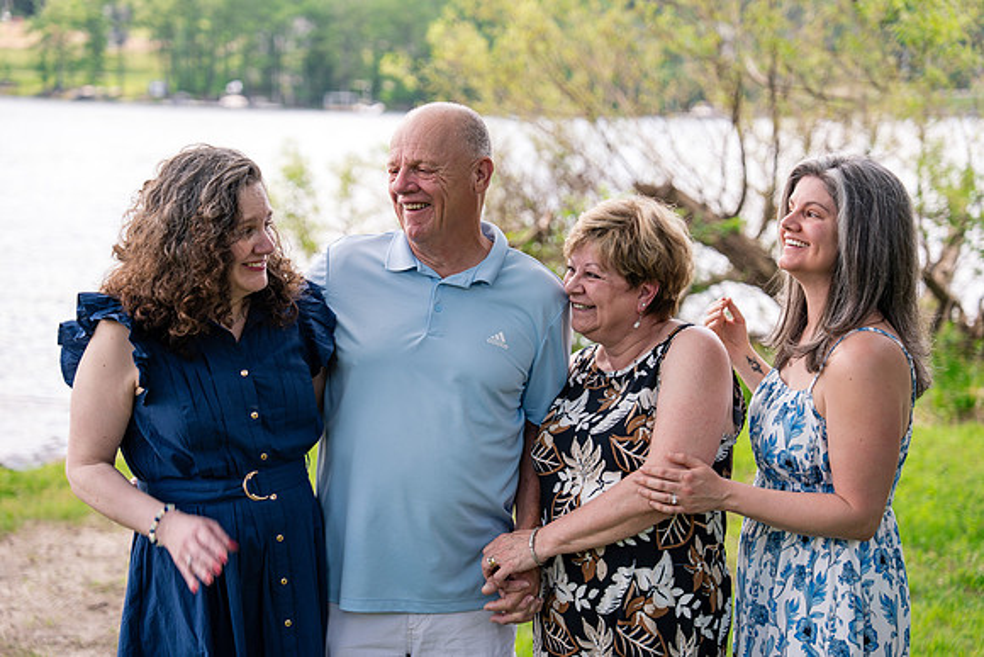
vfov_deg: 21.9
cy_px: 328
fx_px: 1695
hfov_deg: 32.4
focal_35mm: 62
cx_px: 492
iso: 100
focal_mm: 62
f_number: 2.8
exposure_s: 1/250
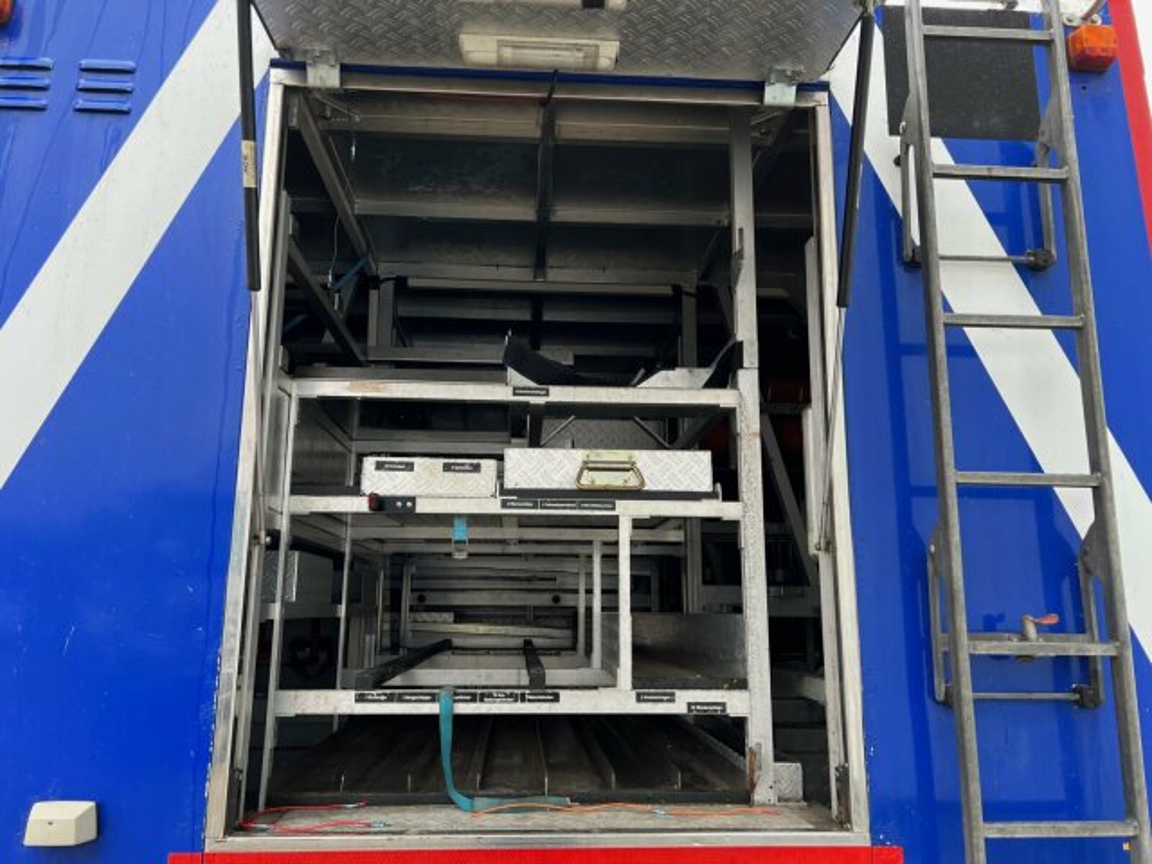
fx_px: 865
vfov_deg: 53.1
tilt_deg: +9.4
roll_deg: -1.0
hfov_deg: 67.3
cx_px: 576
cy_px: 432
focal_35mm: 26
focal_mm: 5.7
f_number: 1.5
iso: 80
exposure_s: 1/121
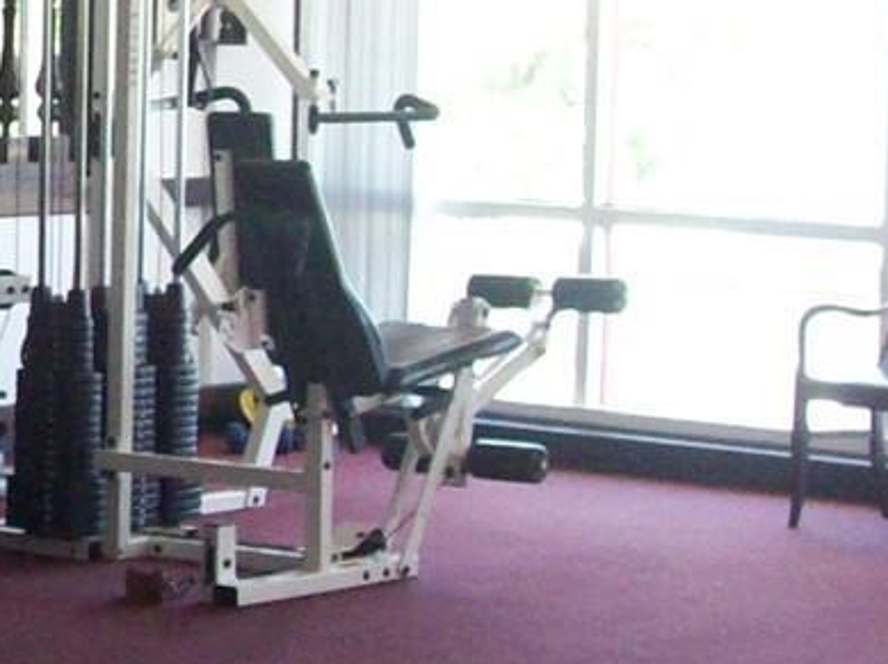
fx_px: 3793
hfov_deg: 12.9
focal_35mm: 148
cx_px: -258
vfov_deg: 10.0
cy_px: 141
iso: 232
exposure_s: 1/128
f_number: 2.7
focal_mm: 6
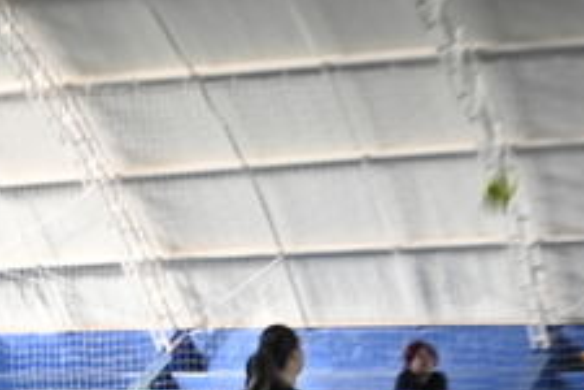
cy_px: 438
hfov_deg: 17.9
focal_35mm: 112
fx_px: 1817
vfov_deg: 12.0
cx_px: 545
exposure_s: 1/50
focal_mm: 28
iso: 2500
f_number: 16
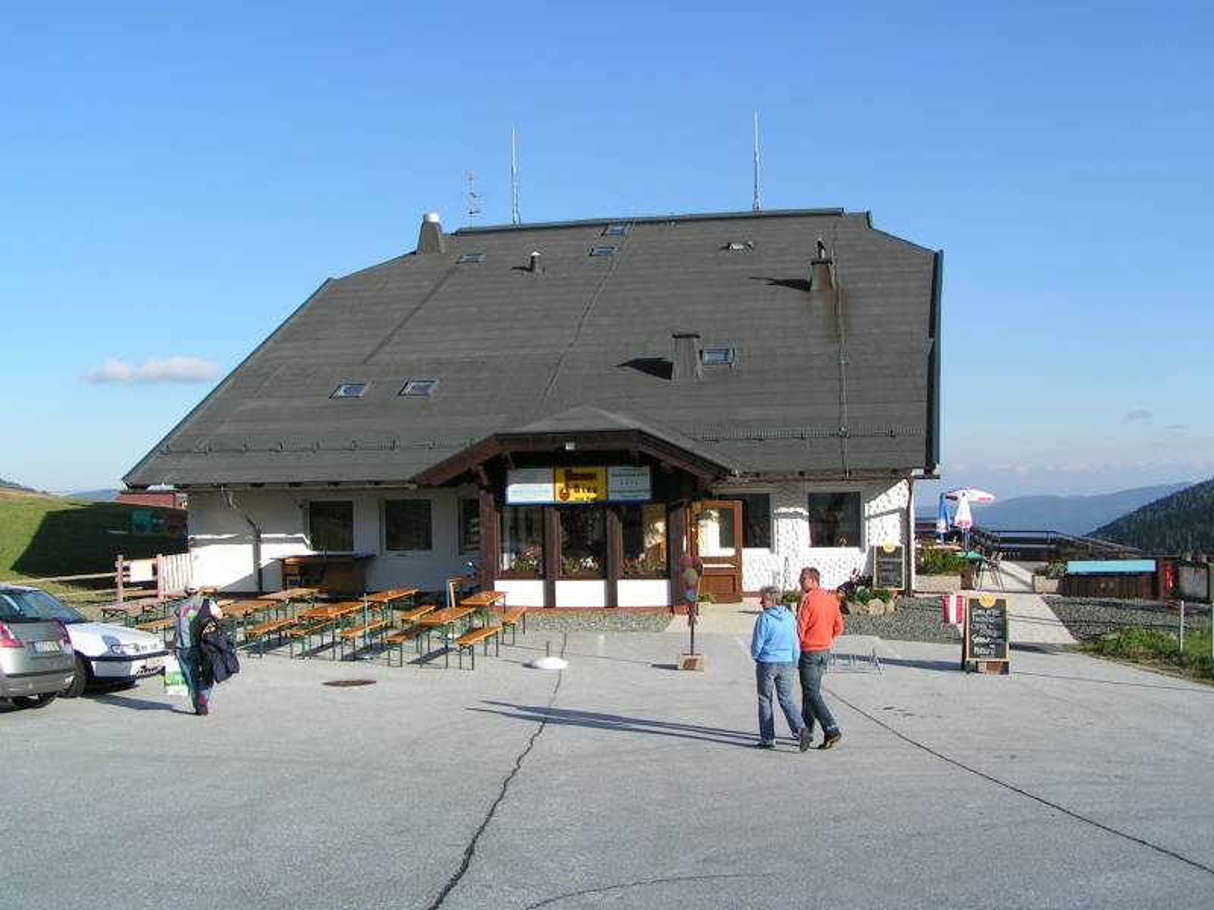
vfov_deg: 37.7
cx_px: 607
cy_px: 455
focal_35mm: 38
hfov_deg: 49.0
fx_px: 1333
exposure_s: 1/400
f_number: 5.6
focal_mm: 5.8
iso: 50
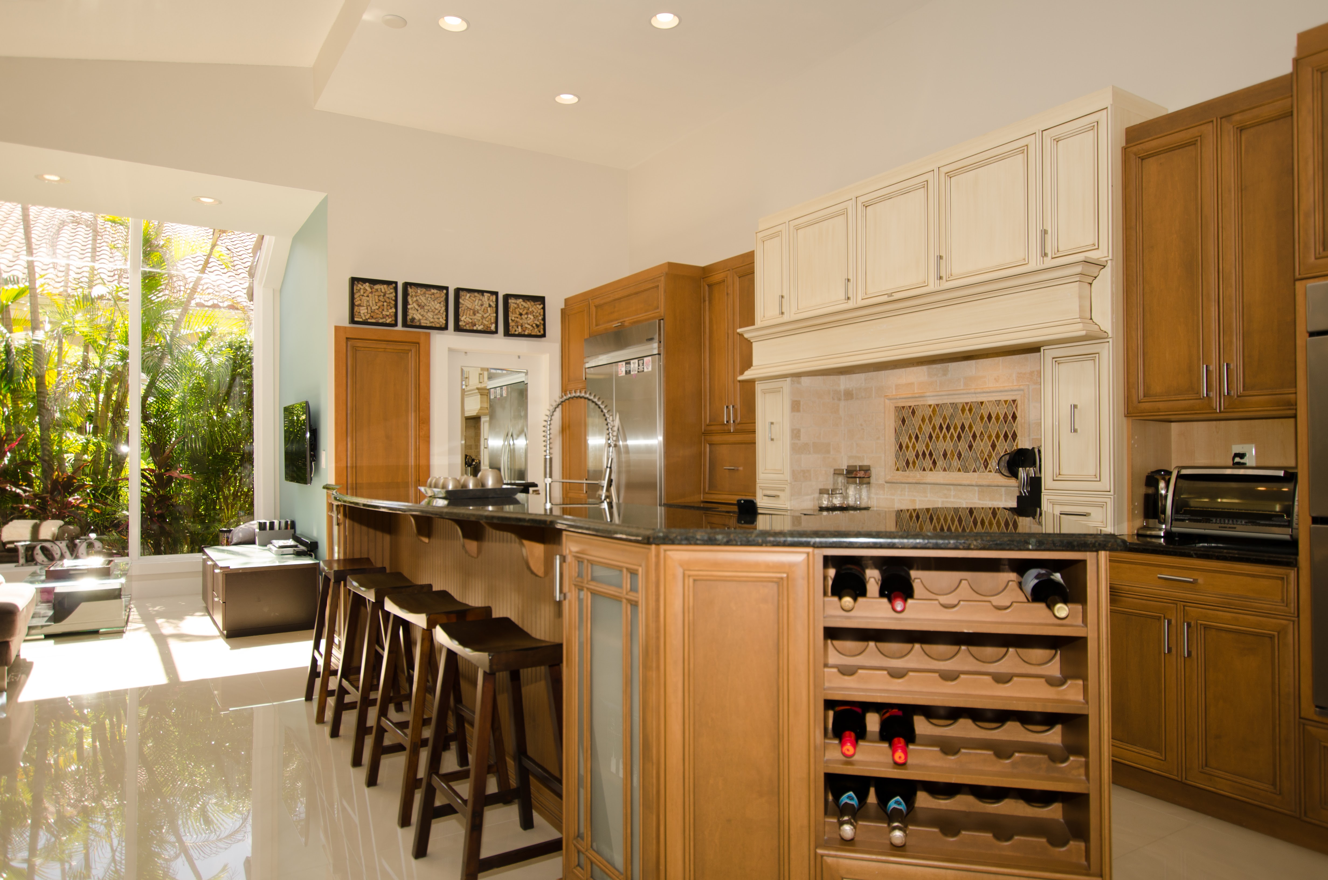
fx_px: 828
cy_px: 440
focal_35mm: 22
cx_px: 664
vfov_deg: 55.9
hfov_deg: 77.4
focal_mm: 15
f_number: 4
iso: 100
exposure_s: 1/60
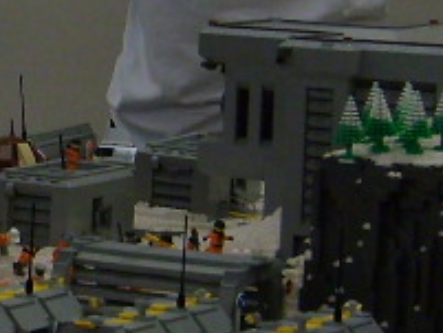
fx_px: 2279
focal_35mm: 178
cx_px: -106
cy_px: 108
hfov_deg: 10.9
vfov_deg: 8.3
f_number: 2.8
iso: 100
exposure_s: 1/30
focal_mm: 5.8
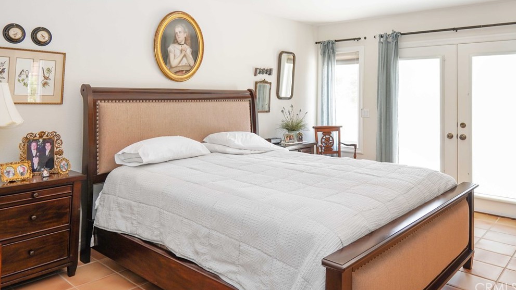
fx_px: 356
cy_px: 117
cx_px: 258
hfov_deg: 71.9
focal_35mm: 26
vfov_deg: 44.2
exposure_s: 1/50
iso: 320
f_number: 4
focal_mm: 16
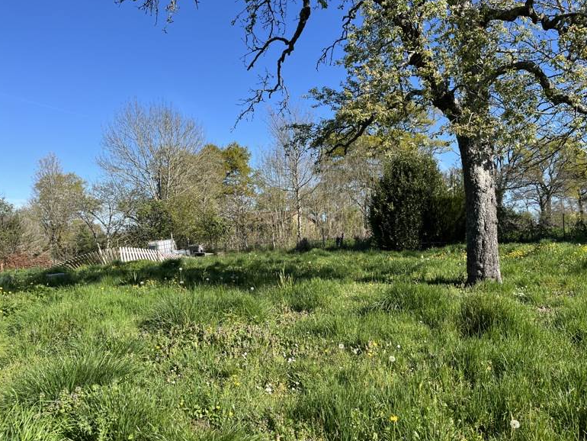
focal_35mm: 27
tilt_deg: +1.6
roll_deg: +1.0
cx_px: 284
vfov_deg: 51.4
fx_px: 458
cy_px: 220
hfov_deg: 65.3
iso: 50
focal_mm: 5.1
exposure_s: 1/2137
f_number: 1.6
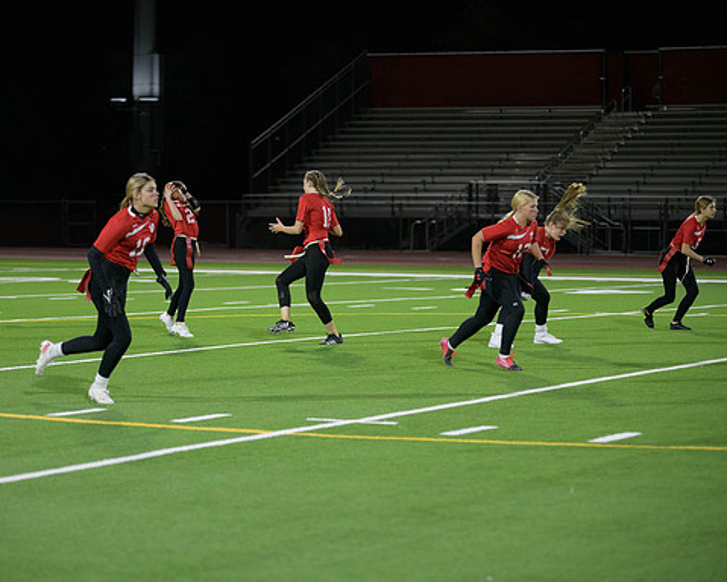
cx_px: 293
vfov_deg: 12.3
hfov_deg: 15.4
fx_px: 2689
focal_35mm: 125
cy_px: 293
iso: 2800
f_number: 2.8
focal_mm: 110
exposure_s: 1/640
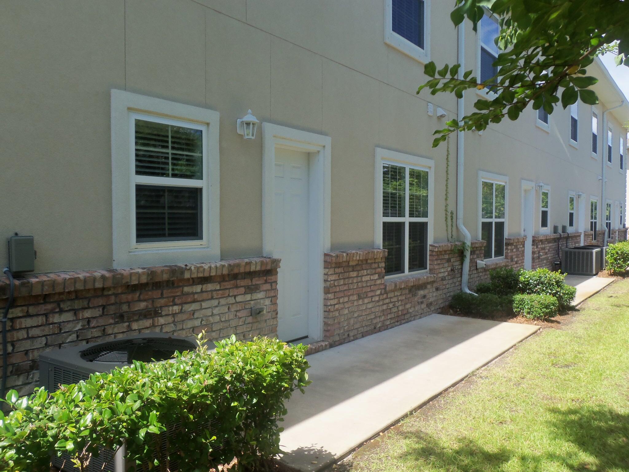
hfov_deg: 63.4
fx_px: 509
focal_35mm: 28
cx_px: 314
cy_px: 236
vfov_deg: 49.7
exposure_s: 1/320
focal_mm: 5.1
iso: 64
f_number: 3.3
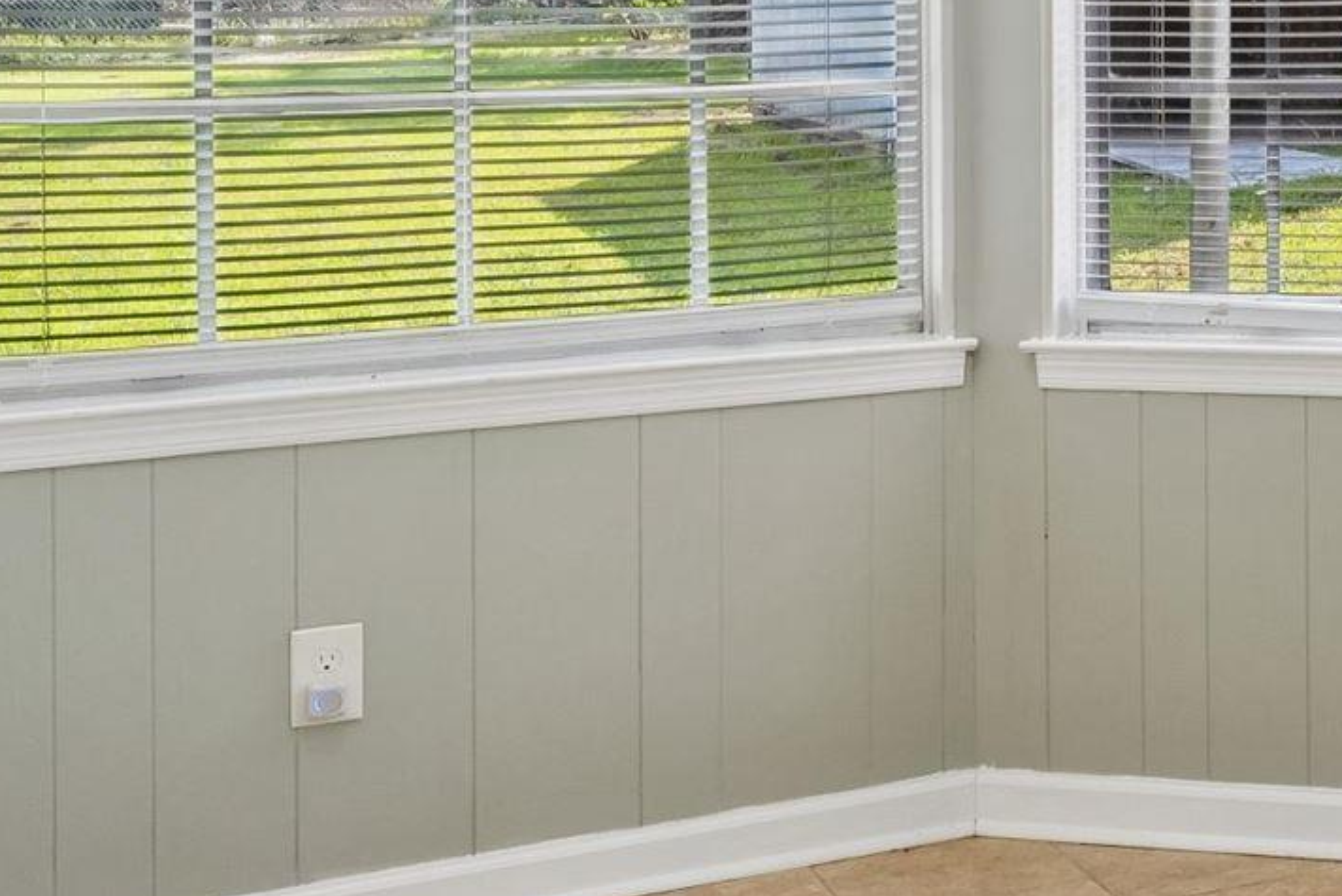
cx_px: 1879
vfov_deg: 19.0
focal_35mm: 69
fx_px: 2573
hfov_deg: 24.4
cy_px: -79
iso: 400
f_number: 13
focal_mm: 16
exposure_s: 1/20
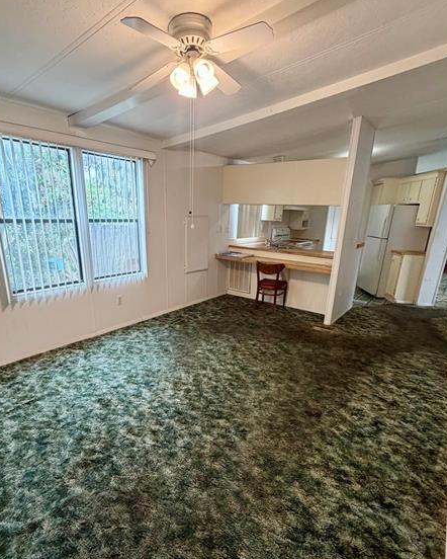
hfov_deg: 70.9
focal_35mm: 19
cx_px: 216
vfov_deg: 82.8
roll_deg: -1.9
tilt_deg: -18.5
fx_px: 314
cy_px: 318
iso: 250
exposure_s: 1/60
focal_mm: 2.22
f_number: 2.2
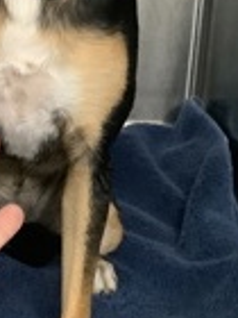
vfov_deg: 20.7
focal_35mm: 93
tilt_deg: -18.1
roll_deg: -1.0
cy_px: 43
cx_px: 49
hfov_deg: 15.8
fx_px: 853
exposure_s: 1/30
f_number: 2.4
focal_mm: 3.3
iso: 640
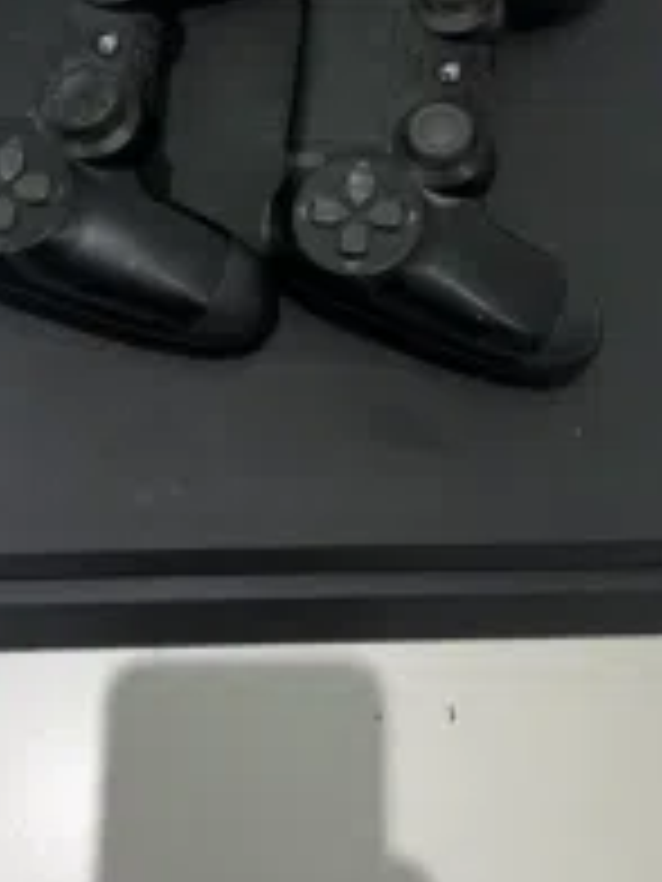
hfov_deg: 27.5
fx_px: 1351
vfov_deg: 35.5
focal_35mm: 53
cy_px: 243
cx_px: 288
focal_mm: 5.7
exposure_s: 1/50
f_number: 1.5
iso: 64
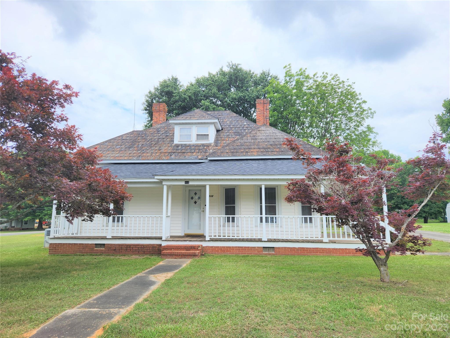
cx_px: 225
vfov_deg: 58.9
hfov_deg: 73.9
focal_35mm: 23
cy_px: 169
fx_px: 299
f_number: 1.8
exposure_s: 1/1704
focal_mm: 5.4
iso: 20
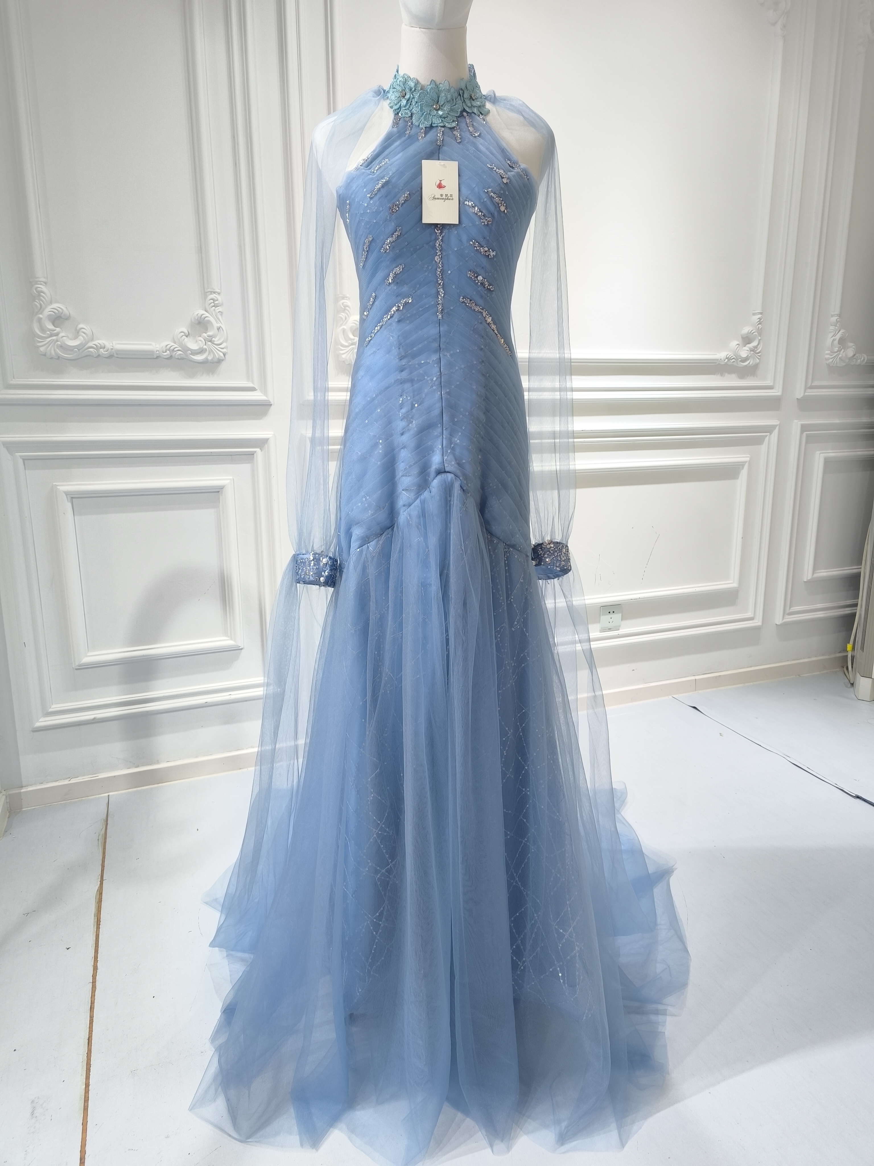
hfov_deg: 58.9
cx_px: 437
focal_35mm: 23
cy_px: 583
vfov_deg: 73.9
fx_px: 774
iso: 160
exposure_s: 1/100
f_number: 1.7
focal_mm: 5.35
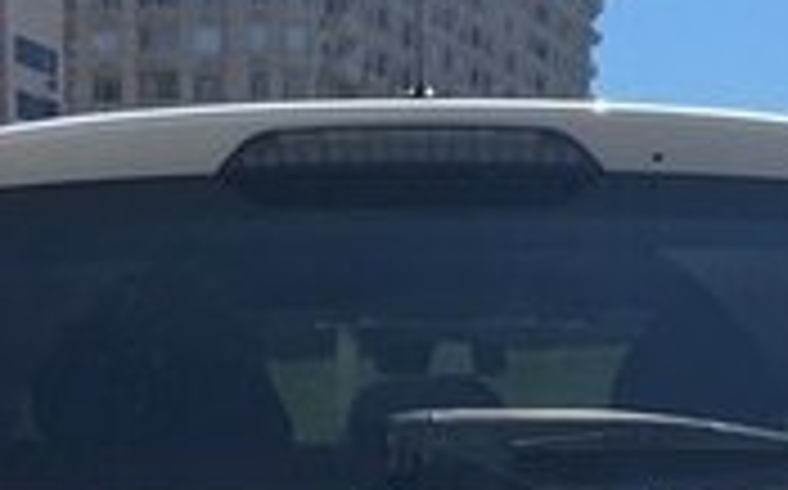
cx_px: 432
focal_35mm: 116
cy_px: 834
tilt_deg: -8.8
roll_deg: -0.7
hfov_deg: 18.0
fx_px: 2489
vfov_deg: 10.7
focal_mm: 4.15
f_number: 2.2
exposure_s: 1/1637
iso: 25
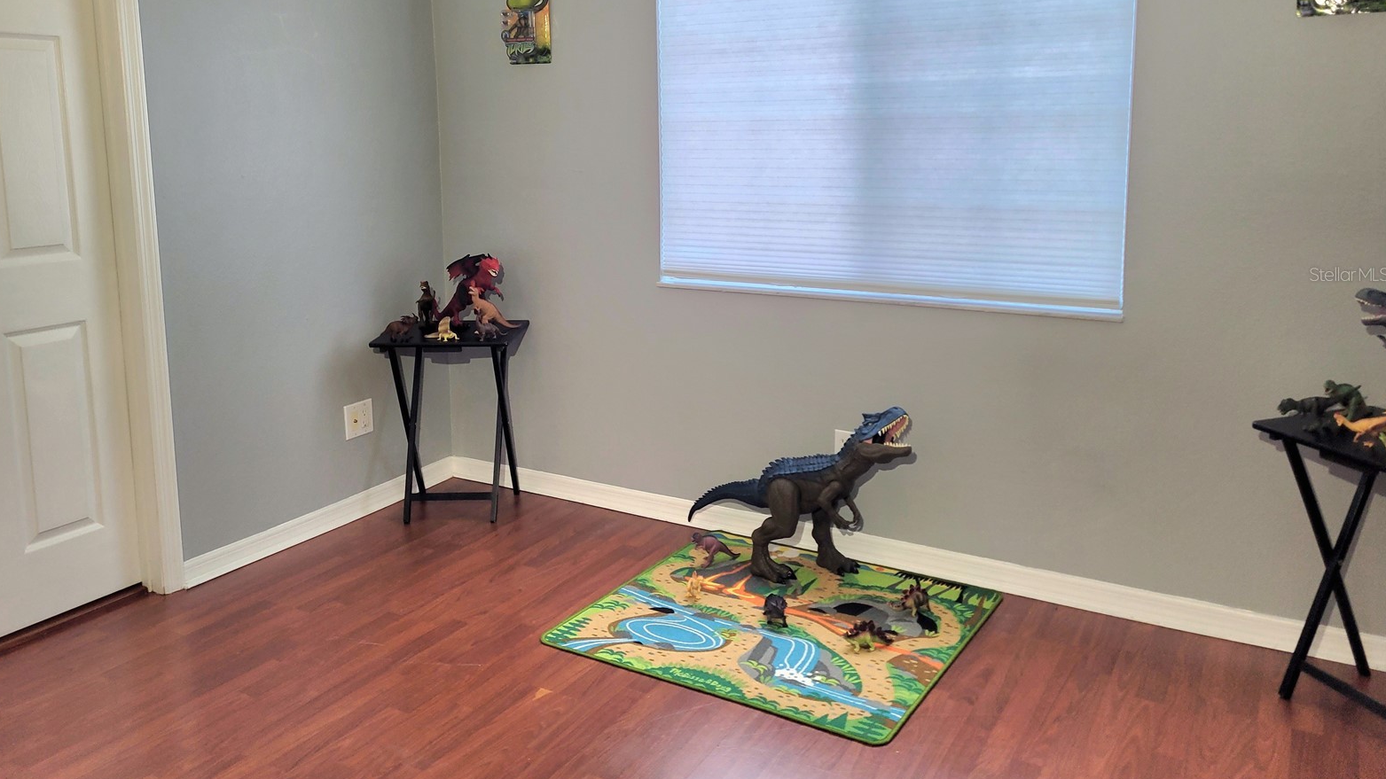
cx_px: 684
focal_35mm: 29
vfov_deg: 39.8
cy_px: 274
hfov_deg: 66.1
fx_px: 1066
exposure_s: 1/120
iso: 80
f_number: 1.8
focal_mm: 5.4
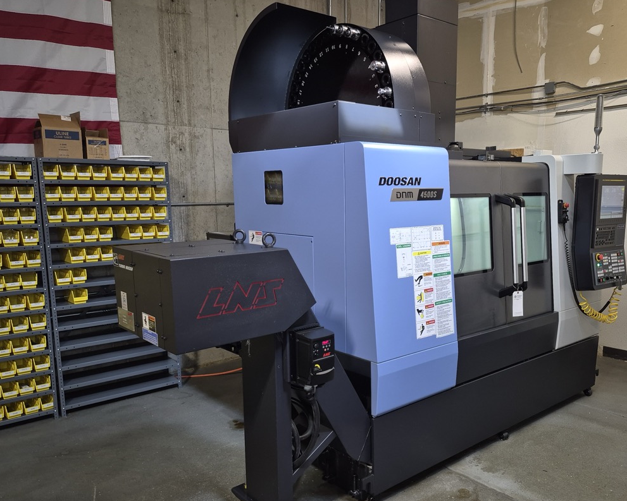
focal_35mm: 29
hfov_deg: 60.0
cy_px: 286
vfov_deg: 49.8
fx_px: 538
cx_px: 375
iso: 100
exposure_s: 1/24
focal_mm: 5.4
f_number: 1.8
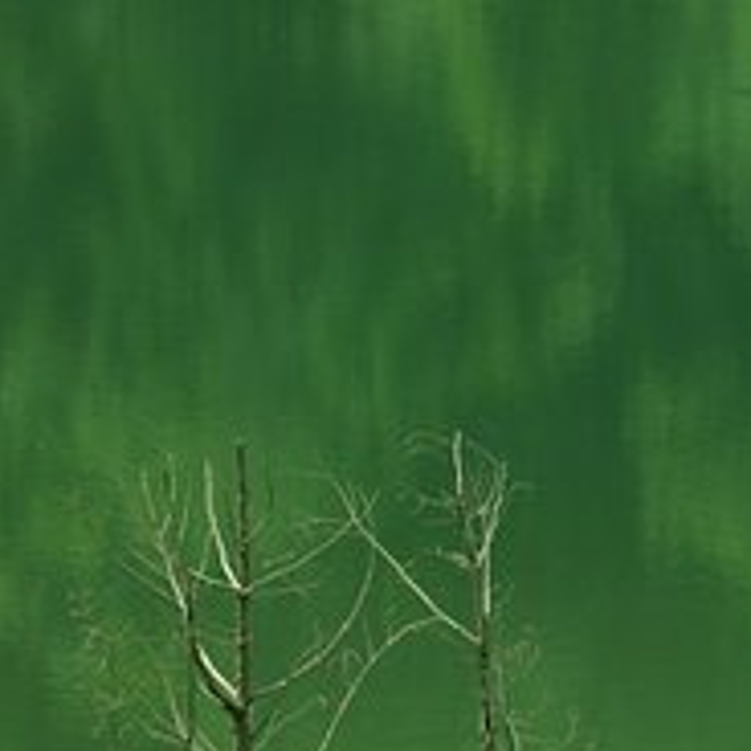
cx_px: 527
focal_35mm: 710
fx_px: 17427
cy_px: 57
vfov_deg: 2.5
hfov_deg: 2.5
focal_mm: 200
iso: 200
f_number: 8
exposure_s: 1/320
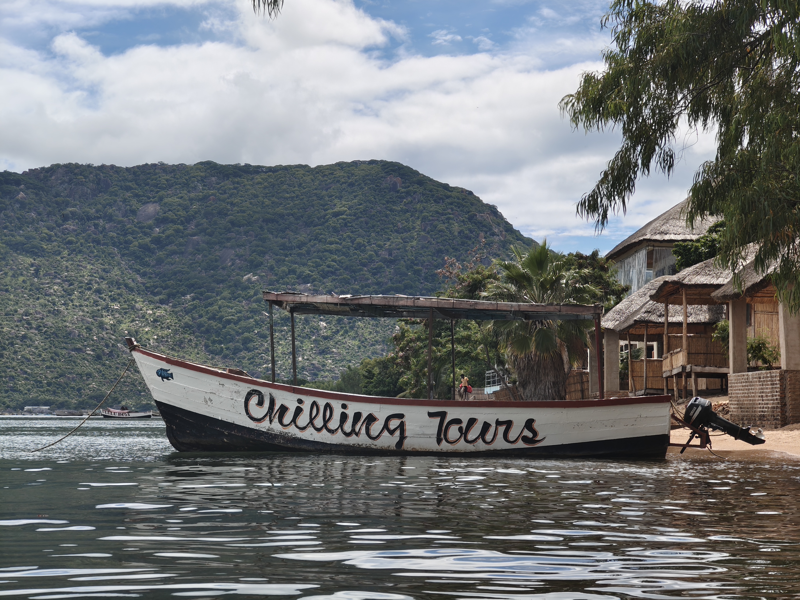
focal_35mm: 70
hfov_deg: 27.8
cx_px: 400
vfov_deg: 21.0
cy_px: 300
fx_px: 1618
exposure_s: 1/1959
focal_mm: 13.3
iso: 71
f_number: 2.55
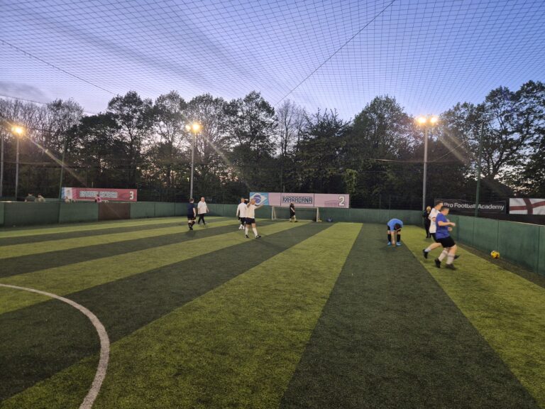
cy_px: 204
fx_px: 362
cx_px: 272
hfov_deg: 73.9
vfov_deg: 58.9
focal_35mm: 23
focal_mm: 5.4
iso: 320
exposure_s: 1/100
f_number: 1.8
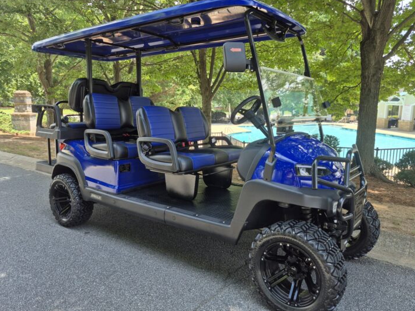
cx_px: 214
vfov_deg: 54.9
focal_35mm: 25
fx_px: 300
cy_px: 153
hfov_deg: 69.4
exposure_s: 1/442
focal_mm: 5.4
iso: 25
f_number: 1.8
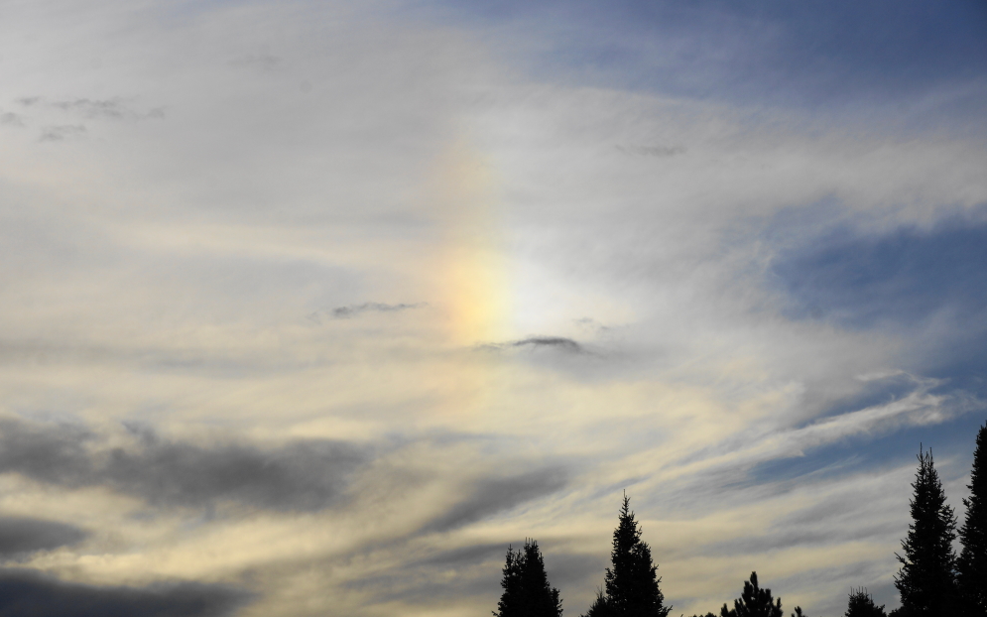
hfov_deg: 16.0
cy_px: 290
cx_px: 493
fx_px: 3511
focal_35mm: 131
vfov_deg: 10.0
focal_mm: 85
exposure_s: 1/200
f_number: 11
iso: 100
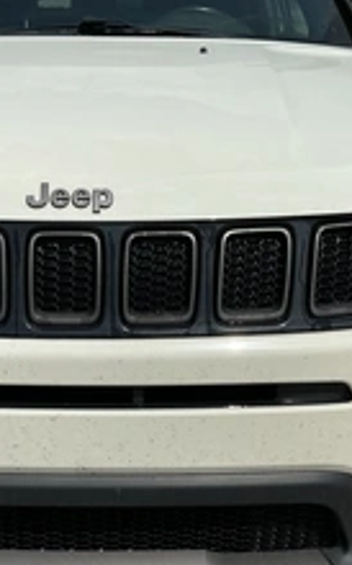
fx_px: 831
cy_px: 372
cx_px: 92
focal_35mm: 54
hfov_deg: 23.7
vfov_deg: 37.2
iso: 25
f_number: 1.8
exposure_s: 1/5263
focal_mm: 3
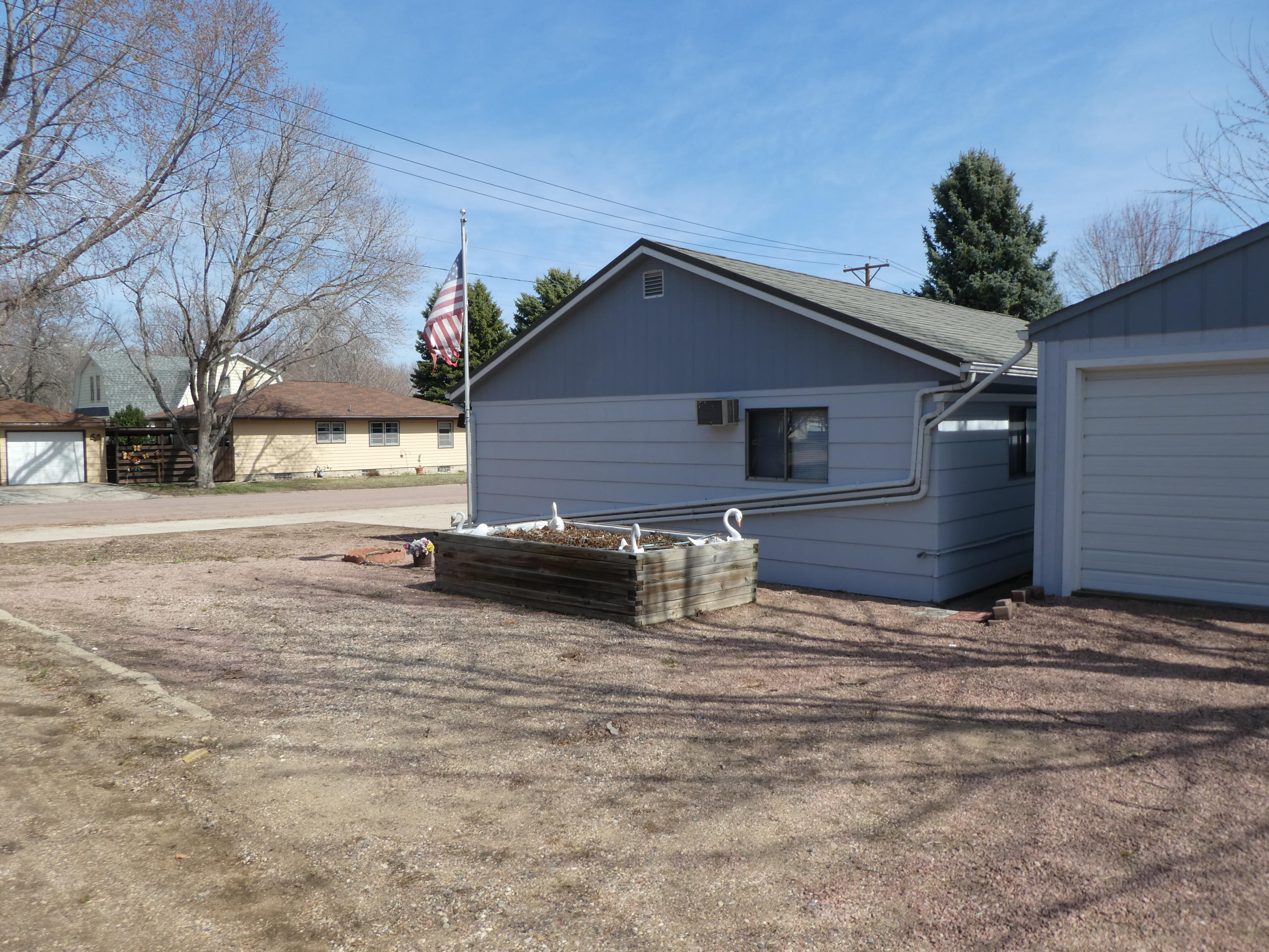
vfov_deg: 56.8
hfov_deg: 71.6
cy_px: 476
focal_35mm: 24
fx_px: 880
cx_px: 634
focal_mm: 4.3
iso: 80
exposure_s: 1/800
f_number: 3.3
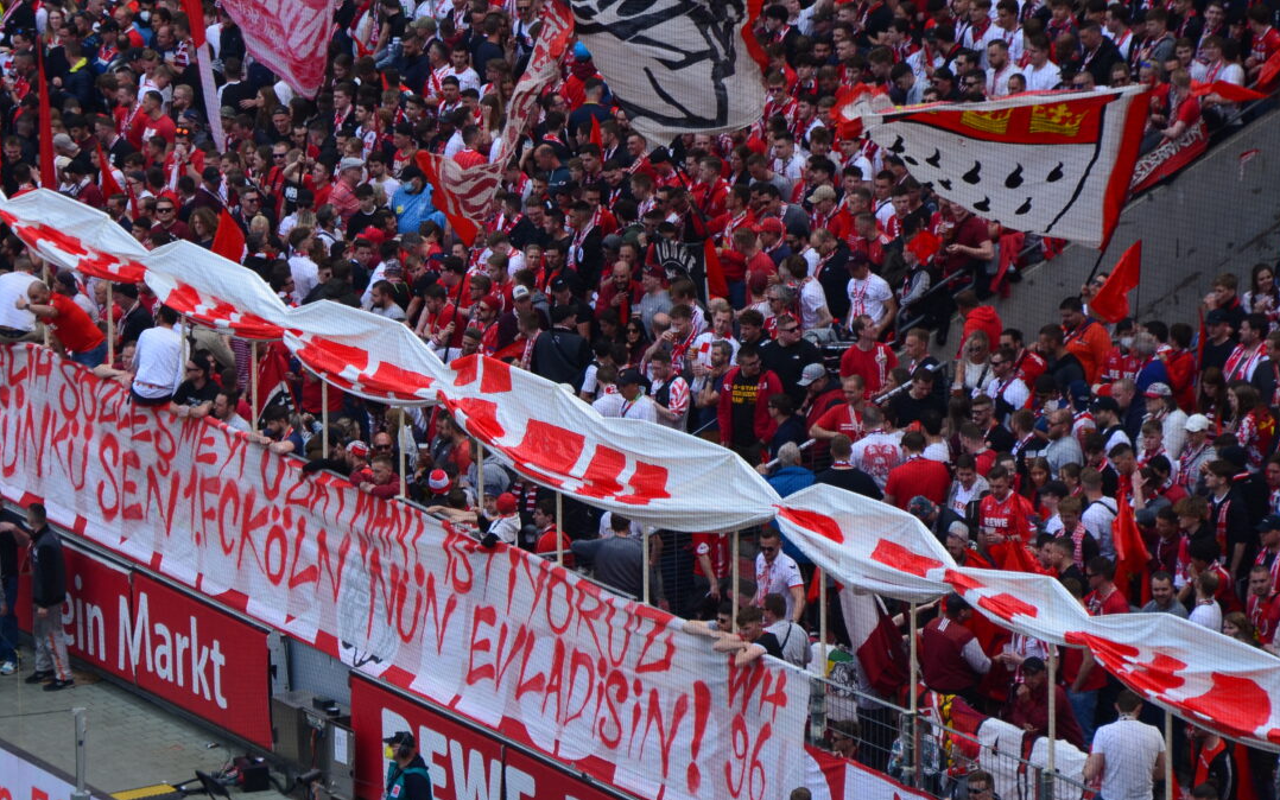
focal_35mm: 238
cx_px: 417
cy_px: 477
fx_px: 8295
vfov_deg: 5.5
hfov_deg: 8.8
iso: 250
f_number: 5.6
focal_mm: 105
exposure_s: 1/500
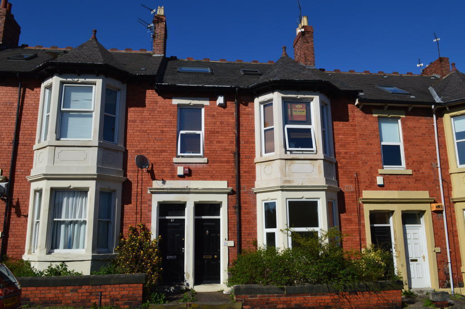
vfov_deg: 43.5
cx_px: 232
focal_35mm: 30
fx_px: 387
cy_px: 154
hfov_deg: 62.0
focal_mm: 20
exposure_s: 1/500
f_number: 11
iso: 180
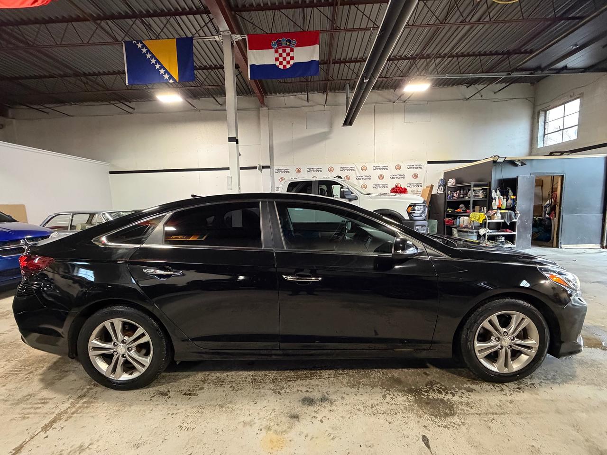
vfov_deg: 85.7
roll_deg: +2.2
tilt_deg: -5.9
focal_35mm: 14
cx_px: 304
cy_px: 228
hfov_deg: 102.1
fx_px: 245
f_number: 2.2
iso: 640
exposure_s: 1/60
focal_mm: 2.22
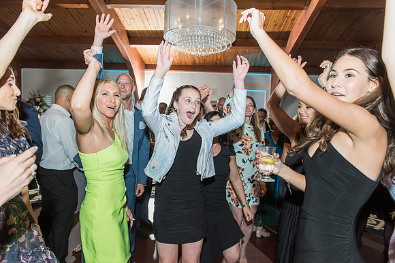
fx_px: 263
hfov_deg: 73.7
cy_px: 132
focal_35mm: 24
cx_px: 198
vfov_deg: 53.2
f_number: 4
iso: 800
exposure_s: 1/125
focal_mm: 24
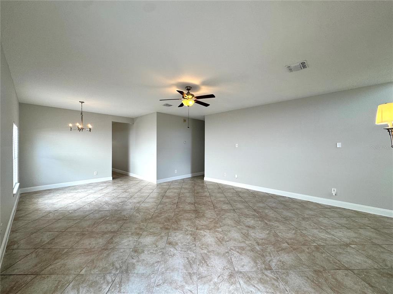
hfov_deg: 102.1
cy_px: 147
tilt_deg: -0.8
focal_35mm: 14
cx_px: 196
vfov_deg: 85.7
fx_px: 159
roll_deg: -0.2
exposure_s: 1/120
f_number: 2.2
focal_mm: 2.22
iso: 100
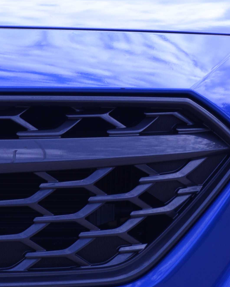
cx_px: -195
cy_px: 126
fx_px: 2135
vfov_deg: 7.7
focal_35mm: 251
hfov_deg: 6.0
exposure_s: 1/250
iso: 200
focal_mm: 48
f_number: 8
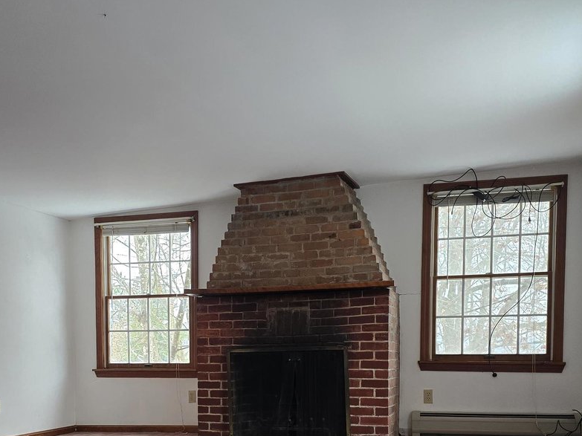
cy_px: 397
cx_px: 198
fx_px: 790
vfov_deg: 29.5
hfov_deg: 40.0
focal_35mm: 47
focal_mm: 6.3
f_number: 1.7
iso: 320
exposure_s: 1/120
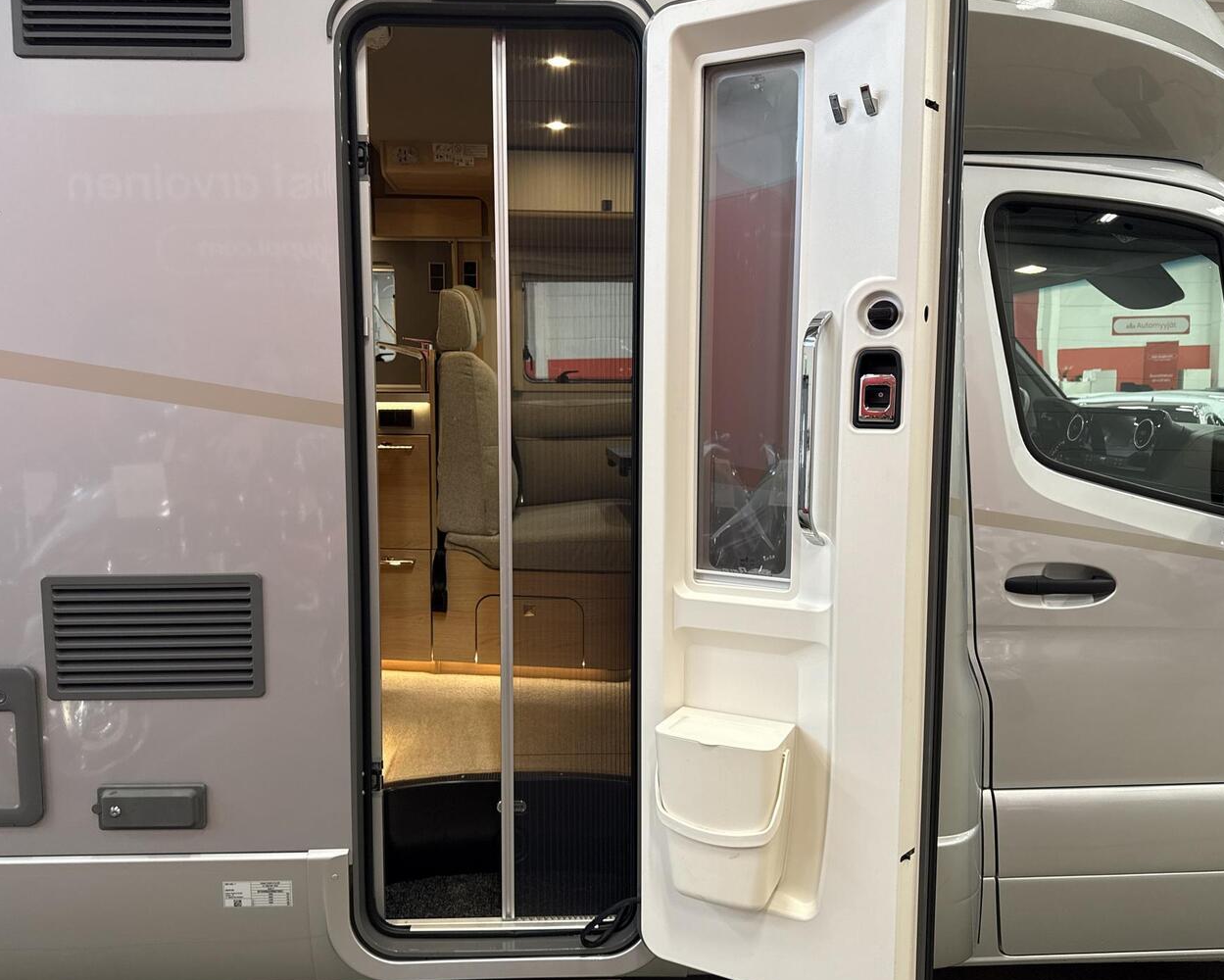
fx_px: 978
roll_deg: +0.4
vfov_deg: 53.2
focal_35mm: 27
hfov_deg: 64.0
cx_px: 592
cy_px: 487
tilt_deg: -6.0
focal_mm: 6.76
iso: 160
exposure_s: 1/50
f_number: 1.78
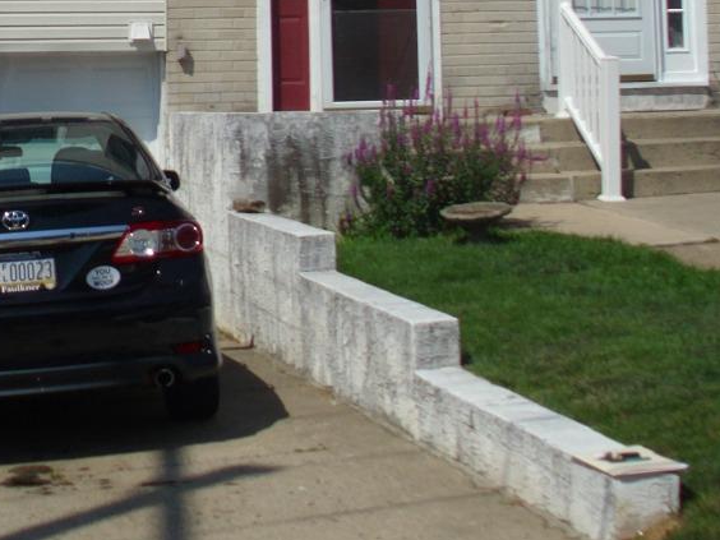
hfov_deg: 20.2
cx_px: 234
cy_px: -111
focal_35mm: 97
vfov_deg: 14.7
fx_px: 2018
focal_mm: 6.3
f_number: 7.3
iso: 50
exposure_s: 1/362
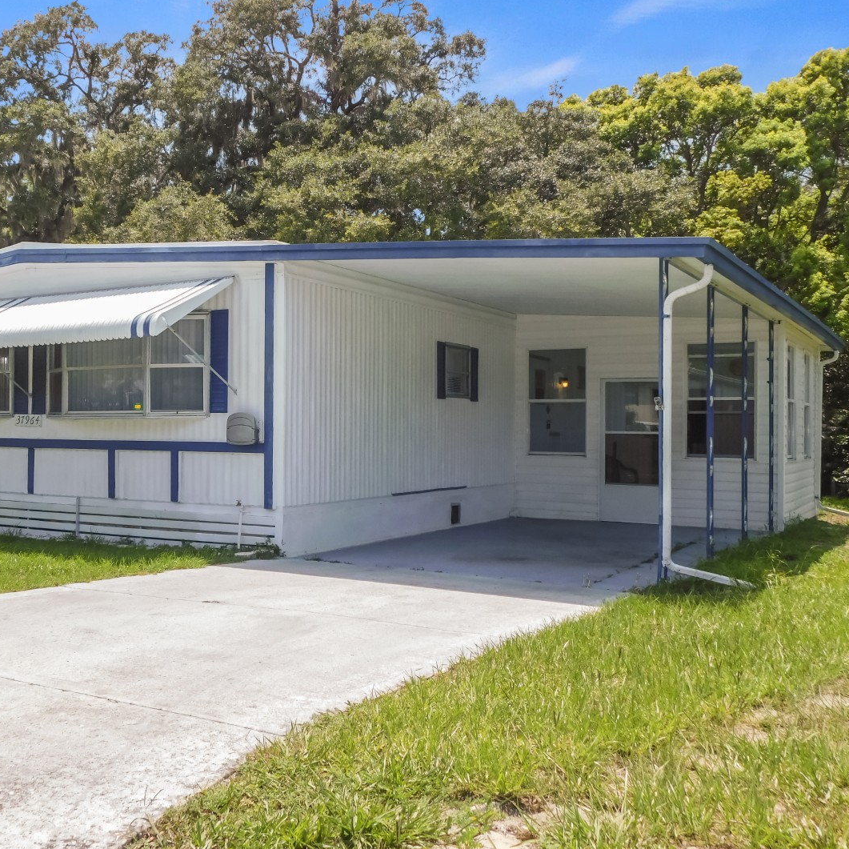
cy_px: 422
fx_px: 999
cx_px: 297
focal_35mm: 36
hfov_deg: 45.5
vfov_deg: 46.0
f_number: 3.2
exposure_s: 1/1000
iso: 125
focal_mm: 5.3
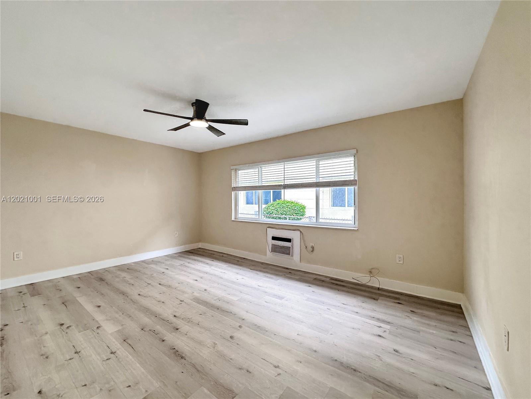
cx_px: 266
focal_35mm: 14
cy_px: 200
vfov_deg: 85.7
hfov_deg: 102.1
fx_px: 215
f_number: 2.2
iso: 50
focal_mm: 2.22
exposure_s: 1/120
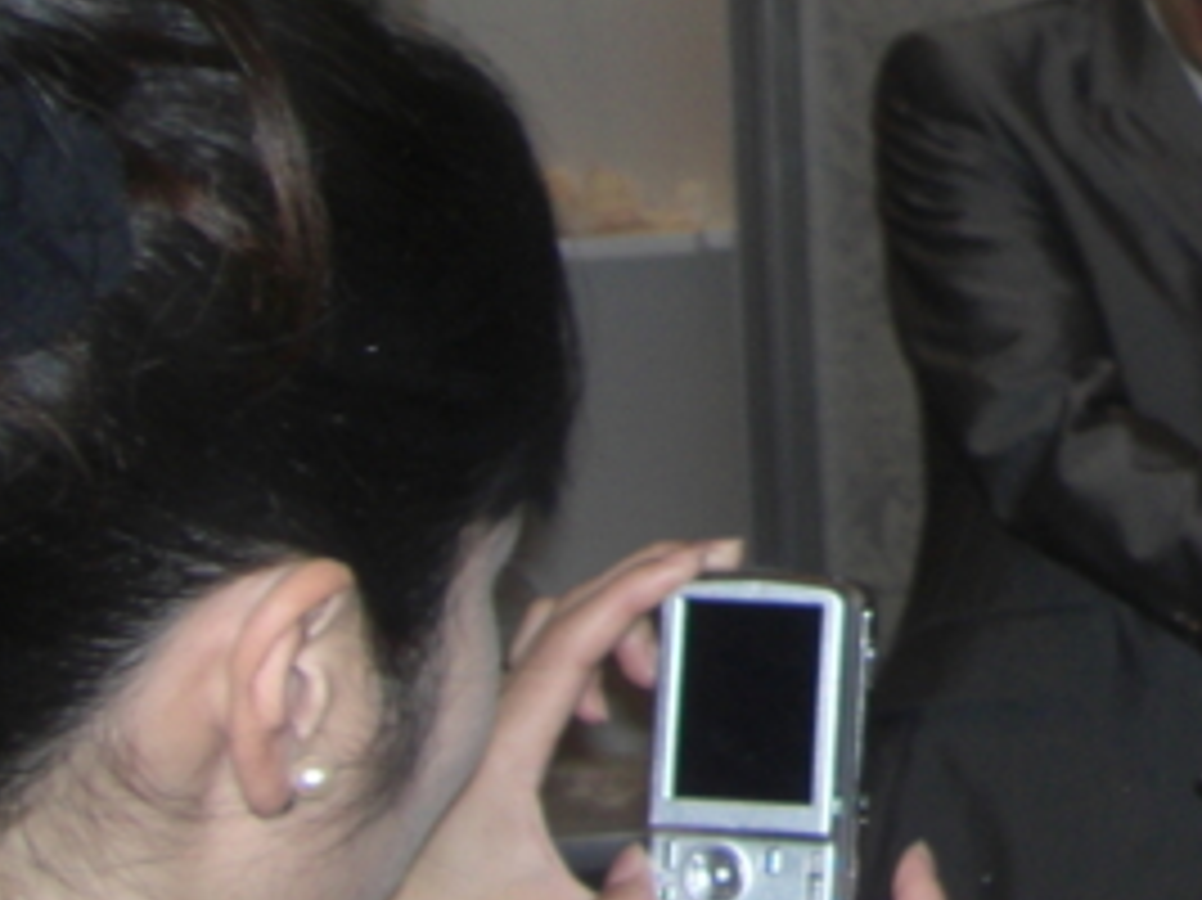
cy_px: -122
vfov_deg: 12.7
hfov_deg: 16.3
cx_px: 1567
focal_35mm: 114
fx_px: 3957
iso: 100
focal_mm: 6.3
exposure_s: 1/60
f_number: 3.4
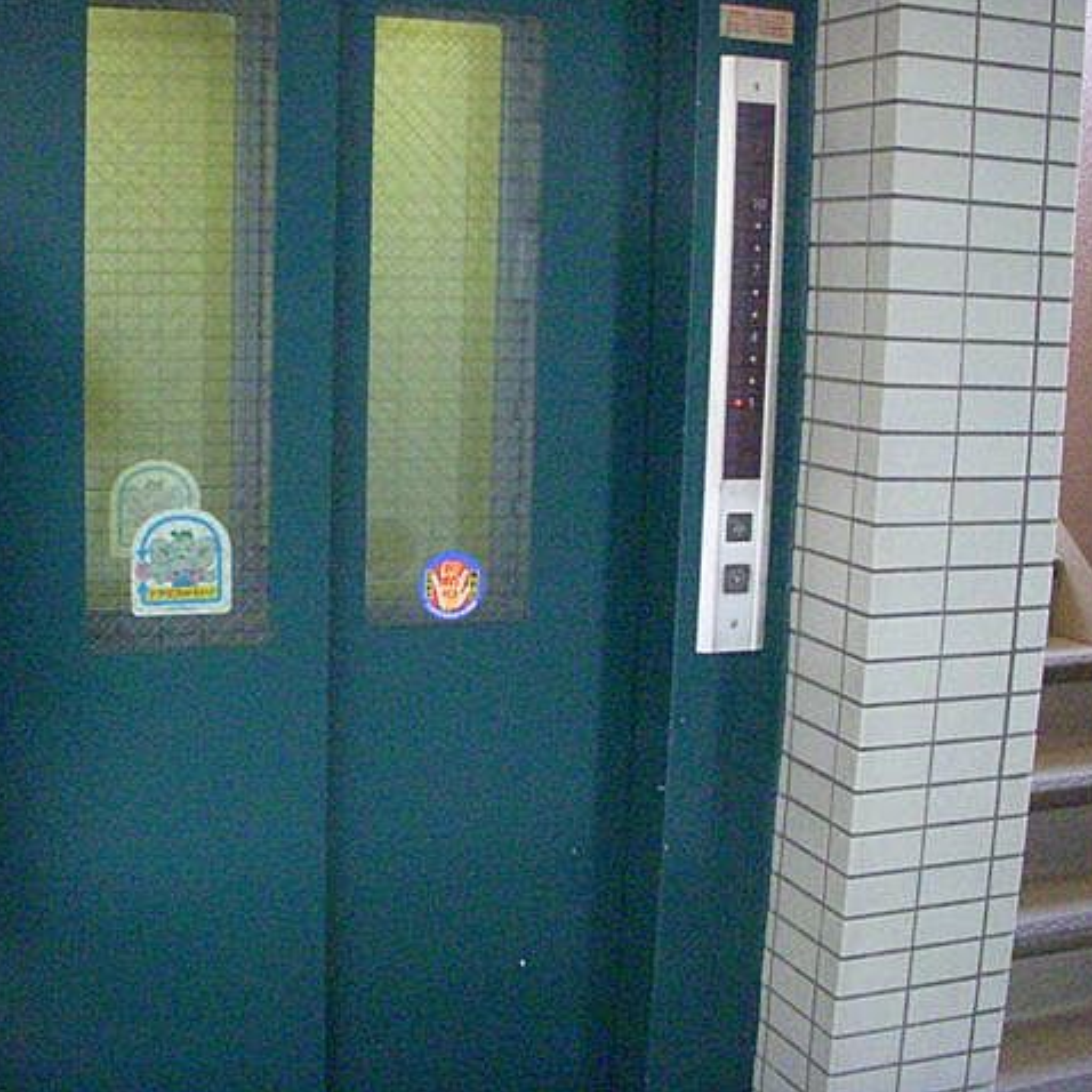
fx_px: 1606
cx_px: 427
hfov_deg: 37.4
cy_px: 546
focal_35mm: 45
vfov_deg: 37.6
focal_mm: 6.3
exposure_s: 1/60
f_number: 3.3
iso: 1600
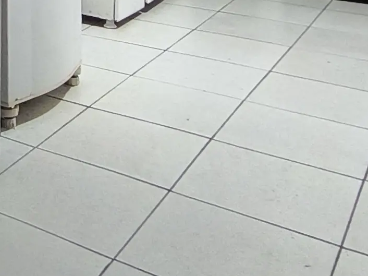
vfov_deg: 16.6
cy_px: -222
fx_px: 786
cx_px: -154
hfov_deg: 22.5
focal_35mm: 74
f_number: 2.2
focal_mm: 1.65
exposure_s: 1/30
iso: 200
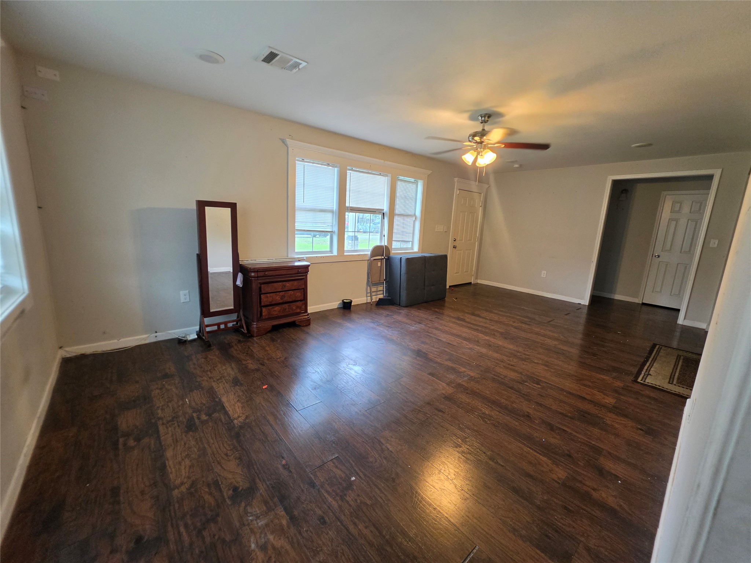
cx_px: 376
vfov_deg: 89.9
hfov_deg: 106.2
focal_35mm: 13
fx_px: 282
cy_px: 282
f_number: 1.9
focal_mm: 2.2
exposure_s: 1/100
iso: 320
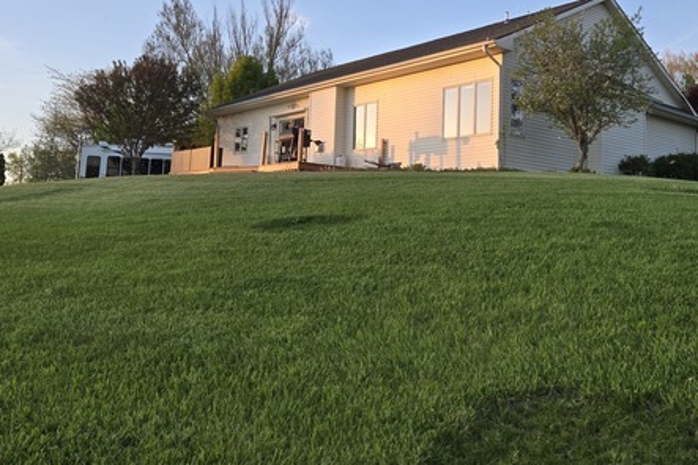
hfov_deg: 52.4
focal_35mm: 36
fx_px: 698
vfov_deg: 36.5
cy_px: 158
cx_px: 450
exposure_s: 1/612
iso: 80
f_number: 1.8
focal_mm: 5.4
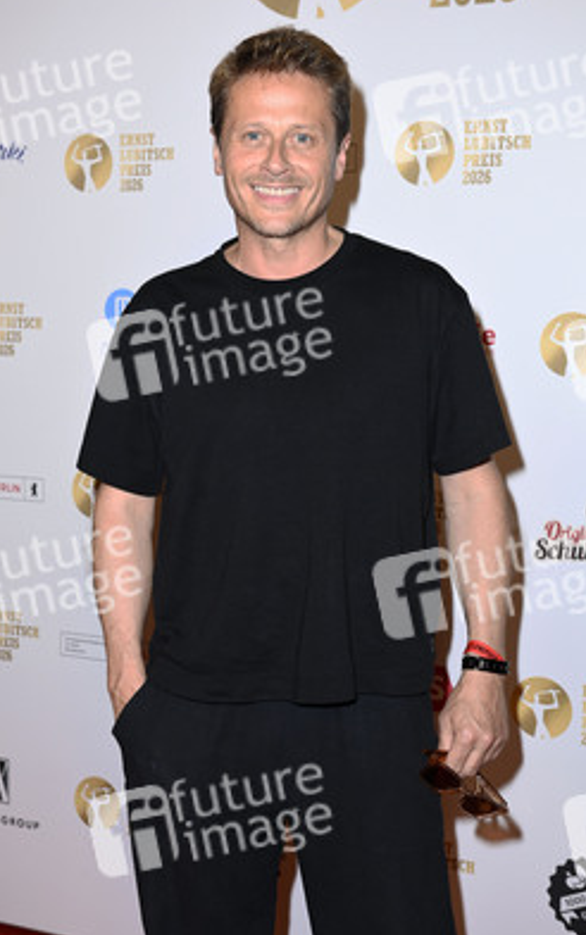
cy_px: 464
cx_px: 279
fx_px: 1480
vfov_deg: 35.1
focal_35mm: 58
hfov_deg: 22.4
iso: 640
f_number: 5.6
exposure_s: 1/200
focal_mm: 56
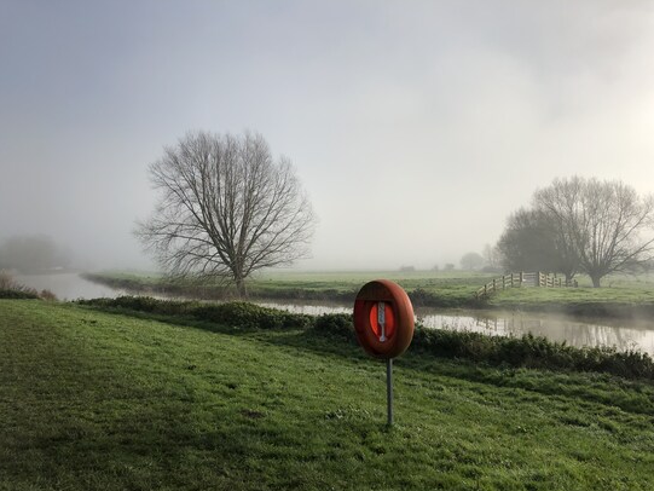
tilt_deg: +3.3
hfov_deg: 61.6
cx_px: 336
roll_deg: +2.5
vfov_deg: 48.2
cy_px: 252
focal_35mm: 29
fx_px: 548
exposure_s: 1/3436
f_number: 1.8
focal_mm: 4
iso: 20
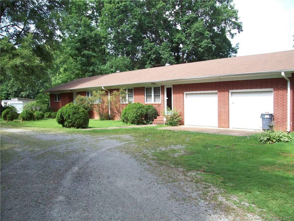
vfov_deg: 39.7
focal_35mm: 36
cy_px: 110
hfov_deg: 51.4
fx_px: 306
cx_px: 147
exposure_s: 1/317
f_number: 2.7
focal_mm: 6
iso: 80
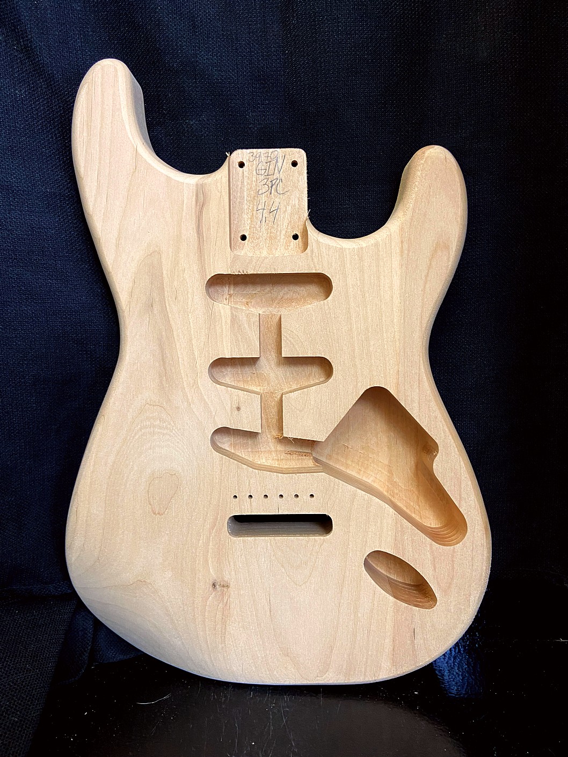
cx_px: 284
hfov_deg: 53.1
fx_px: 569
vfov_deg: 67.3
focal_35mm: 26
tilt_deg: -8.2
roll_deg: +1.0
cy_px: 378
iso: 160
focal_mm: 4.25
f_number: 1.8
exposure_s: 1/60
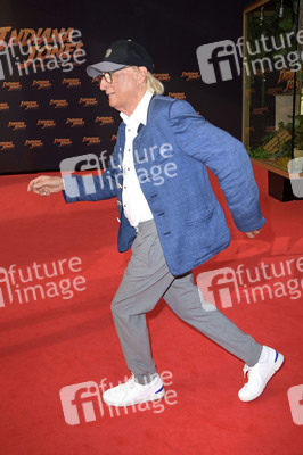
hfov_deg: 37.8
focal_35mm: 35
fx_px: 443
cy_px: 228
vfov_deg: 54.5
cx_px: 152
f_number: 5.6
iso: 400
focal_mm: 35
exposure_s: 1/250
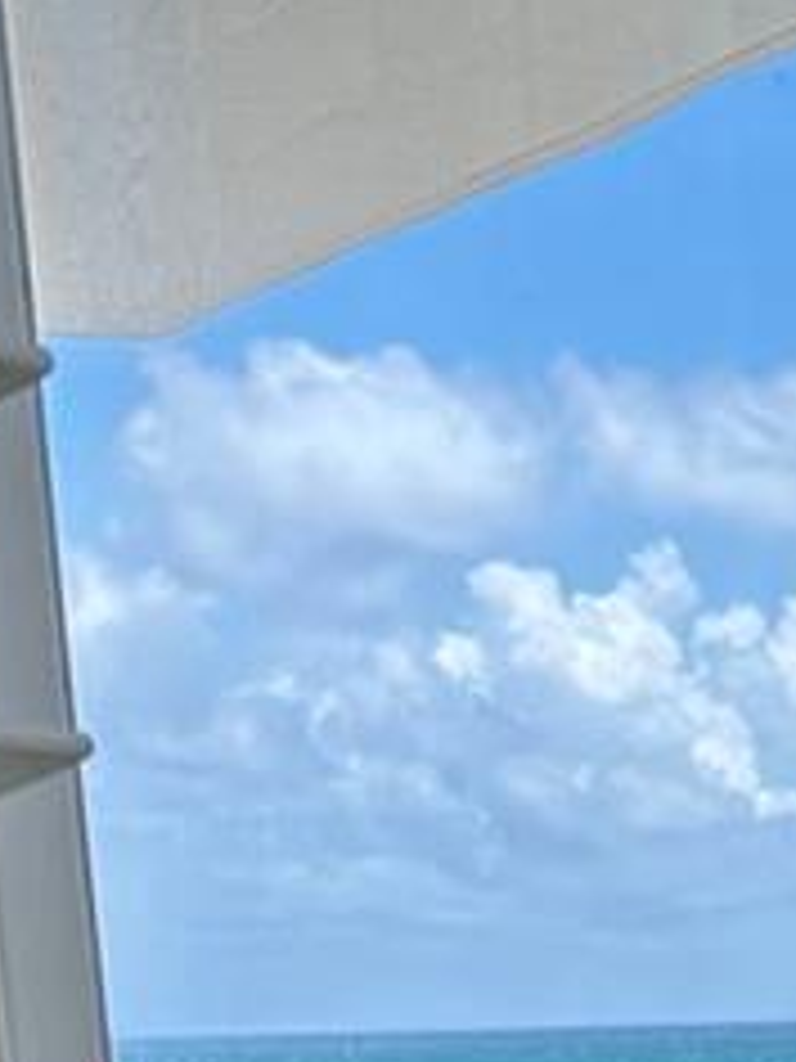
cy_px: 2102
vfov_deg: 13.8
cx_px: 1093
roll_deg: +1.2
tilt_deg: -15.7
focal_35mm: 122
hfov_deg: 11.7
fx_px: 3741
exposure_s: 1/1212
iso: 80
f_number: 1.78
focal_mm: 6.86
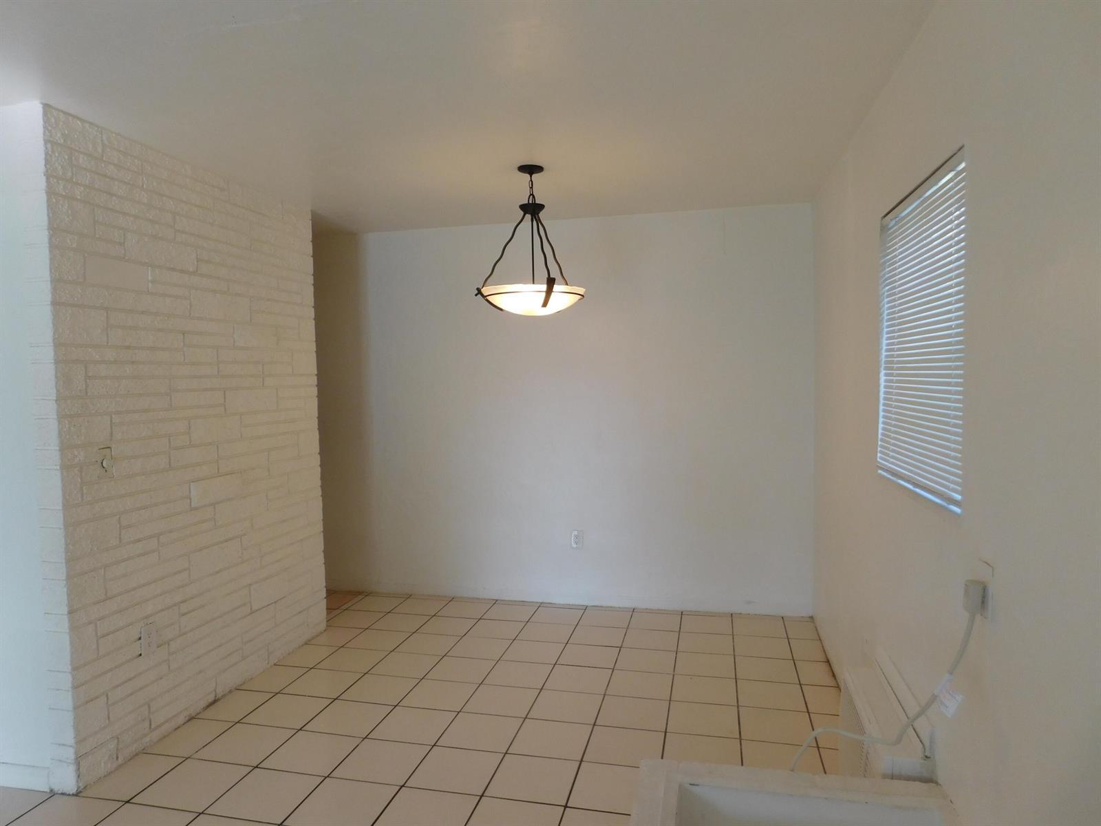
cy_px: 413
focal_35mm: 23
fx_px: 732
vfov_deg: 58.9
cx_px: 550
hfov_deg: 73.9
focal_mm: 4
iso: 125
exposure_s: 1/100
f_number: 3
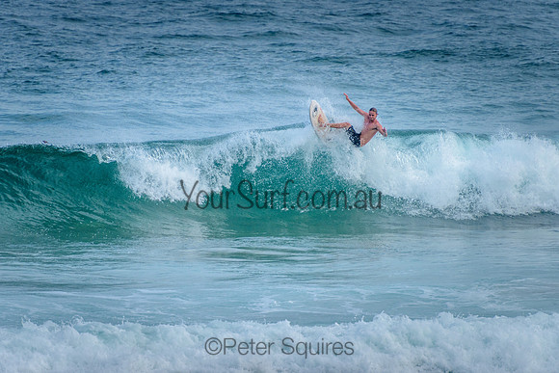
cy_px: 145
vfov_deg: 2.8
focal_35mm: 491
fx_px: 7620
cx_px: 281
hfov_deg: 4.2
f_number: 5.6
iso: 450
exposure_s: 1/2000
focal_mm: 400
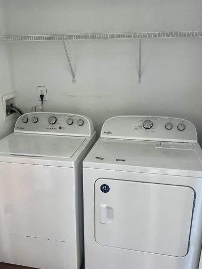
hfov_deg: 42.9
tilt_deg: -17.4
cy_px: 148
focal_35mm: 33
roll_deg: +1.7
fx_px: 257
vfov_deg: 55.3
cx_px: 93
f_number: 1.6
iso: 400
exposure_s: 1/60
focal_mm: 5.1
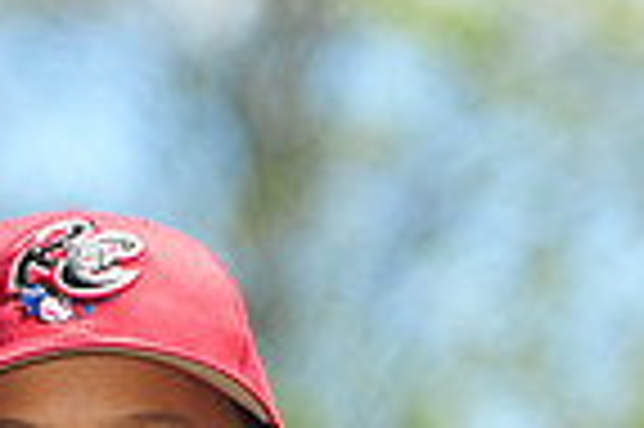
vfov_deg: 2.0
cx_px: 149
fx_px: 12311
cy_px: 865
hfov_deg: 3.0
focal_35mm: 689
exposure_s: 1/640
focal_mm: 170
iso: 200
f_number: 4.5
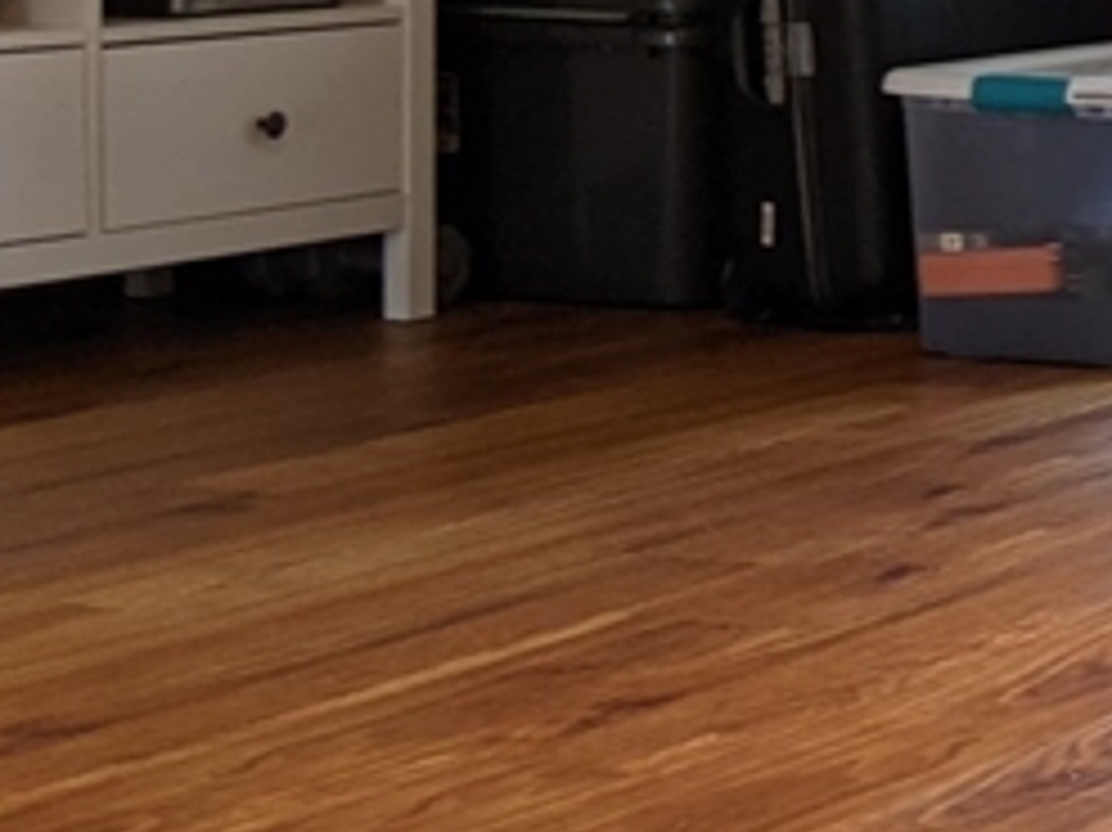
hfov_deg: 14.7
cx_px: 2188
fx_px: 3596
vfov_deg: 13.1
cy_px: 36
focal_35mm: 112
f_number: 1.8
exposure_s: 1/24
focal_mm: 4.44
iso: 89
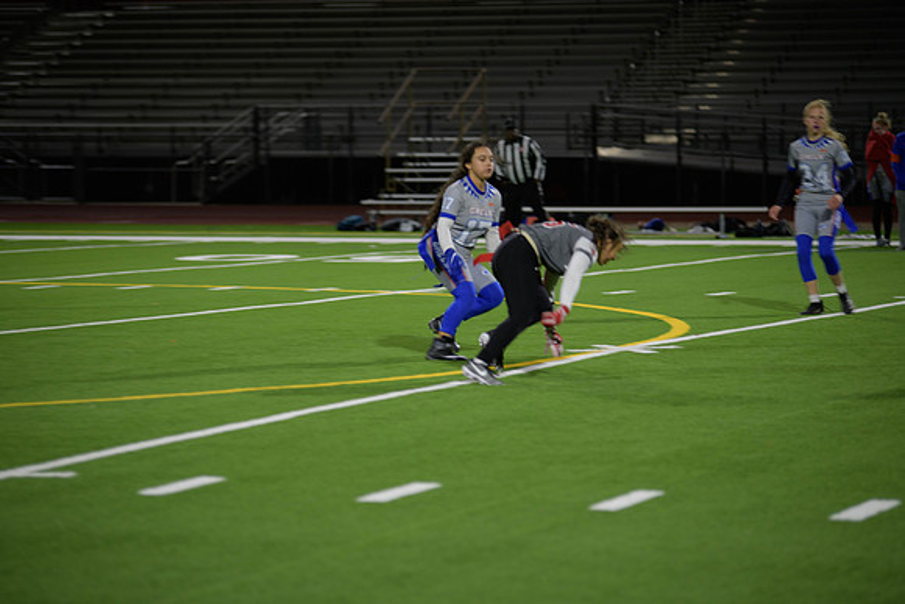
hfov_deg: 15.2
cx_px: 452
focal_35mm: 135
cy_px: 302
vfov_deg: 10.2
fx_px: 3394
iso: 640
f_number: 2.8
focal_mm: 135
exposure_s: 1/200
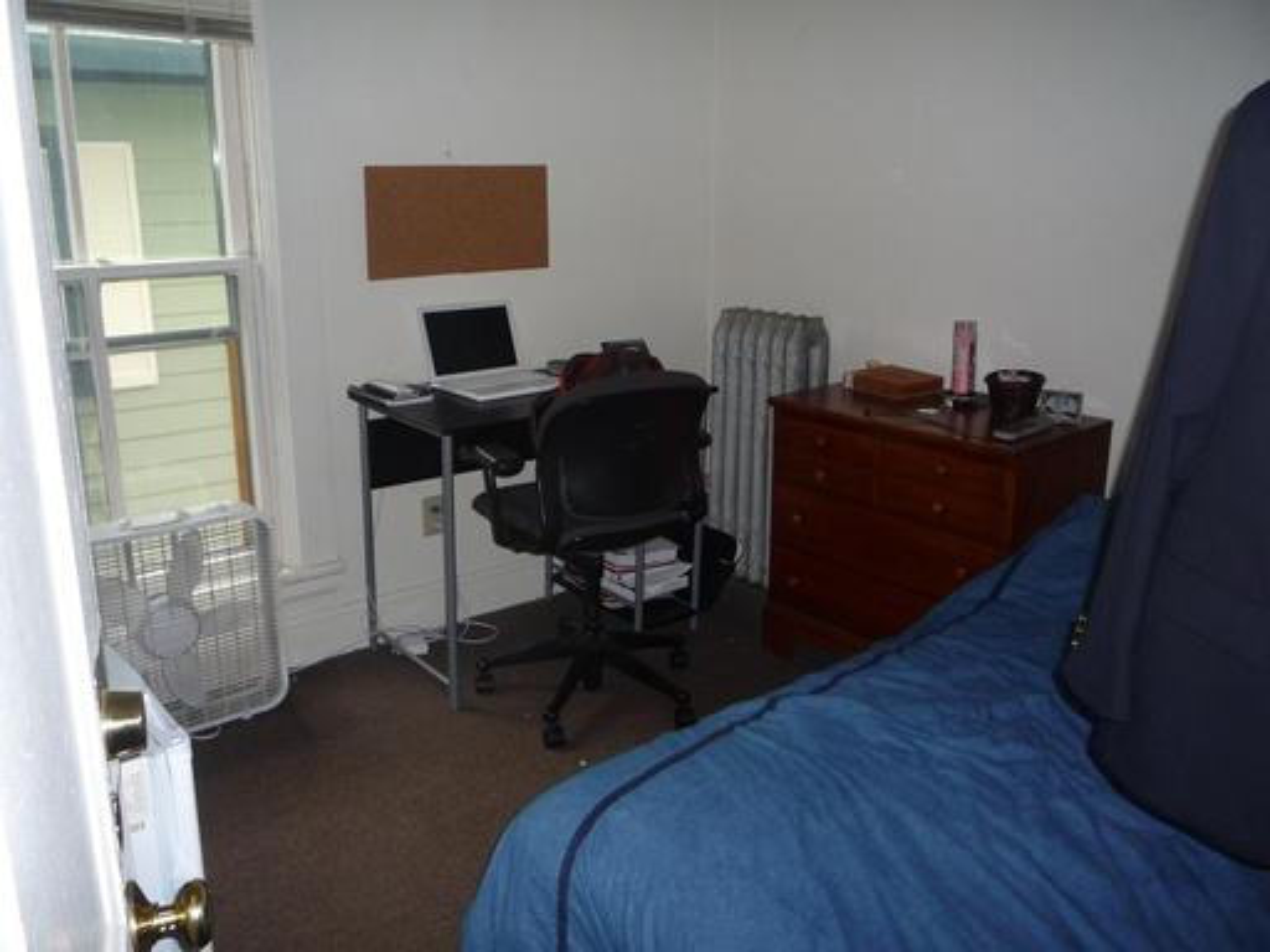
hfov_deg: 60.0
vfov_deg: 46.8
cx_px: 635
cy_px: 476
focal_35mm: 30
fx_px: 1101
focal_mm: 5.2
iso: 160
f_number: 3.3
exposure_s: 1/30
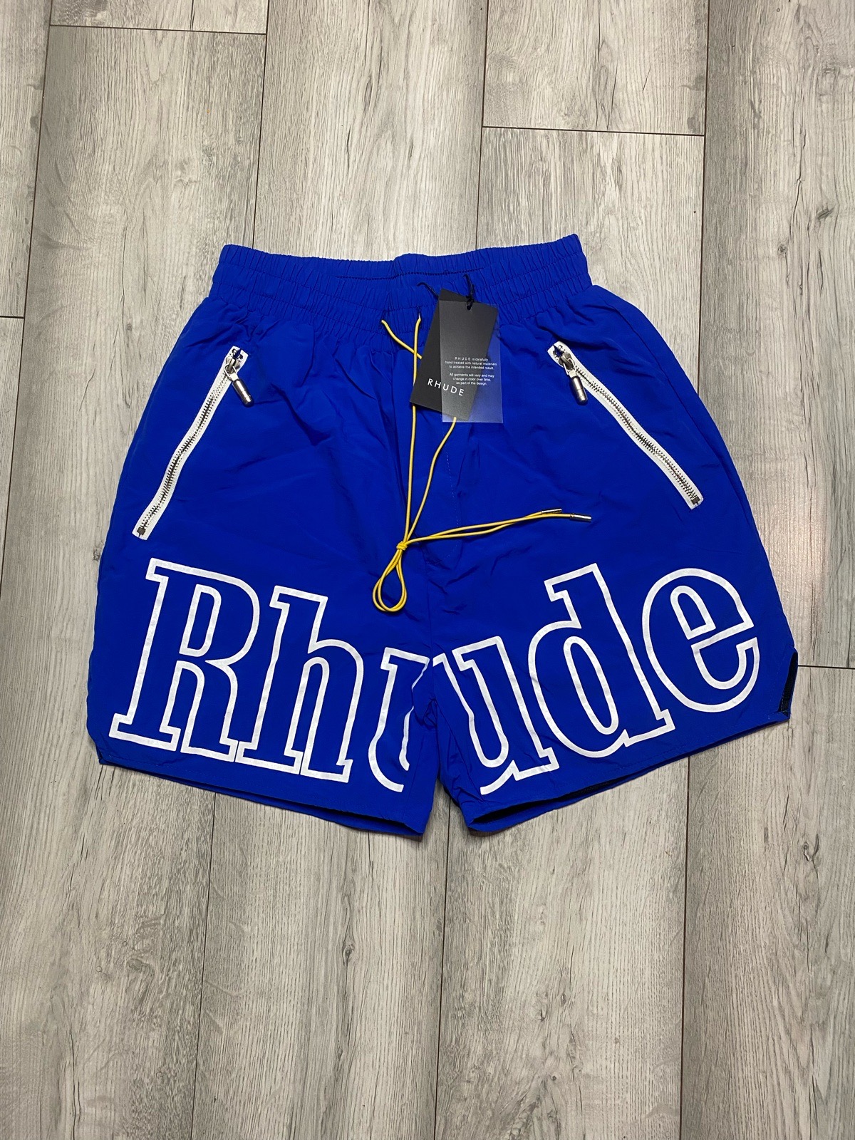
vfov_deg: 67.3
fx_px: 856
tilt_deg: -84.6
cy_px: 570
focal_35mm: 26
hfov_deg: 53.1
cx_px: 428
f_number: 1.8
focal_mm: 4.25
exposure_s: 1/50
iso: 100
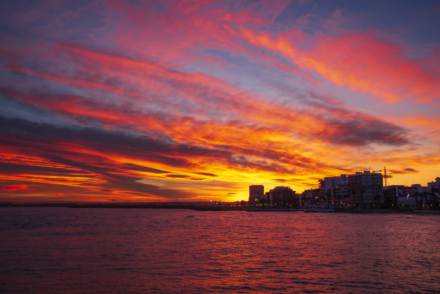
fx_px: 428
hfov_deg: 54.4
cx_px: 220
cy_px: 147
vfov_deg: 37.9
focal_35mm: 35
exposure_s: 1/25
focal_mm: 35
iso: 100
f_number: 10
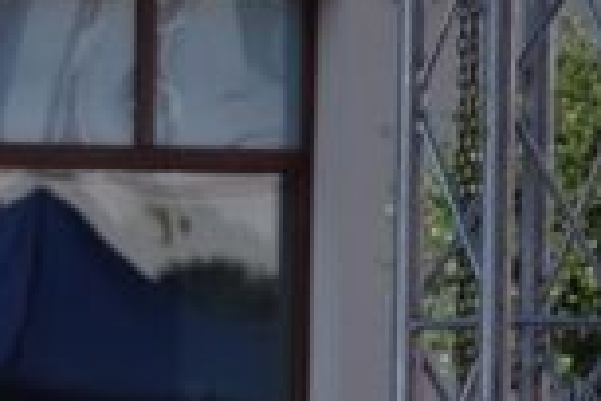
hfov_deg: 3.4
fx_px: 10049
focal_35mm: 602
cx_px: -475
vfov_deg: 2.3
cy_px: 672
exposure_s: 1/1600
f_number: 5.6
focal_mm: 80
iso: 400
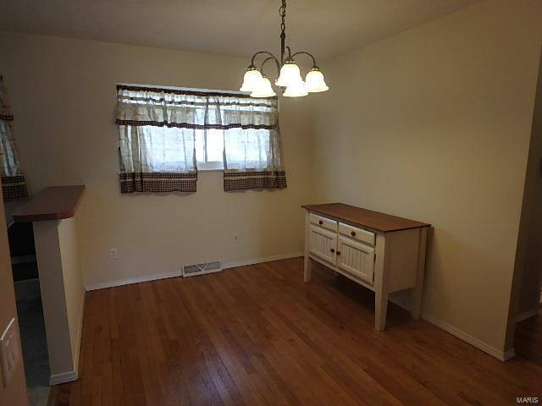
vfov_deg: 63.4
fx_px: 329
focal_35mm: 21
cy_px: 203
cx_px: 271
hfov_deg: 79.0
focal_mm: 3.7
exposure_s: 1/60
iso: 200
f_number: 3.5
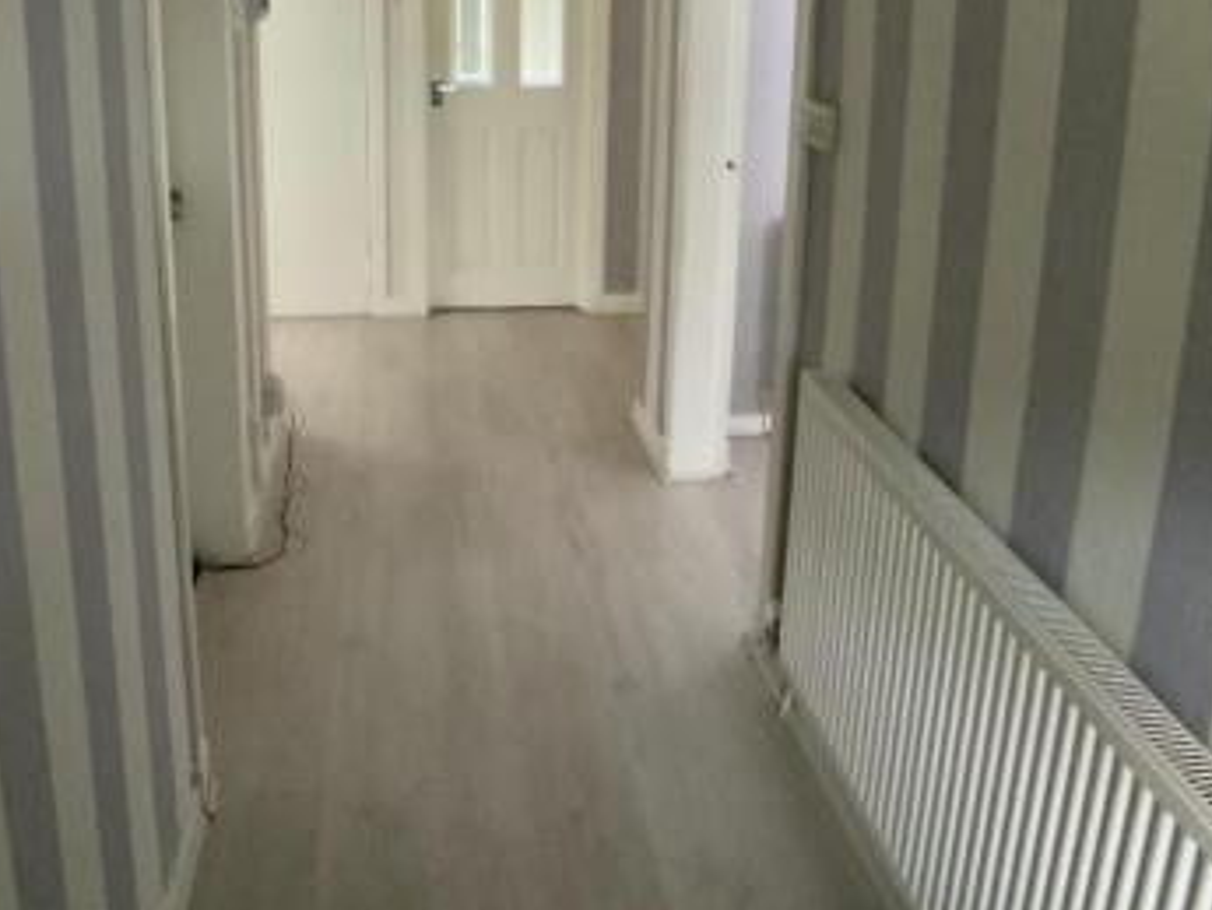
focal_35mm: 49
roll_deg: +0.9
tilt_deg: -12.4
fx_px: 1716
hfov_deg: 38.7
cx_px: 462
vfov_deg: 29.1
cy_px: 191
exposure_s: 1/30
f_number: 1.8
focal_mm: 3
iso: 400
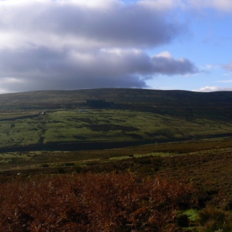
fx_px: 326
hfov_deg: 39.1
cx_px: 107
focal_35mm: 43
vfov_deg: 39.2
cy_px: 117
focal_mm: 6
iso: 80
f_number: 7.1
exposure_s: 1/400
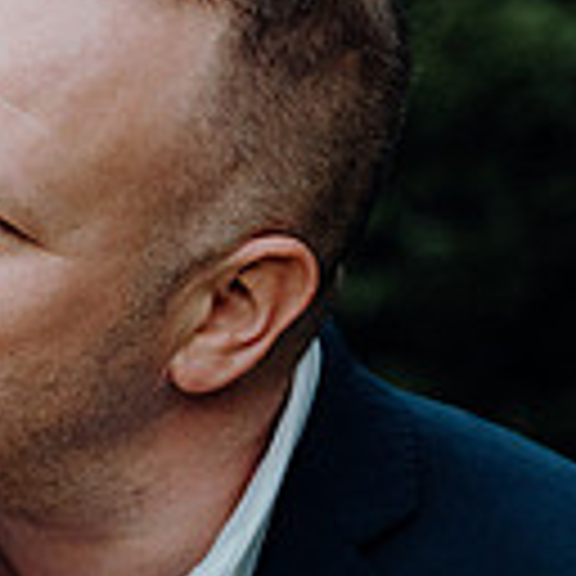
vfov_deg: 6.5
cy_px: 551
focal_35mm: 270
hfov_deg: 6.4
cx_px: -234
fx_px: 5083
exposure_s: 1/160
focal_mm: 70
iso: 2500
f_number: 3.5
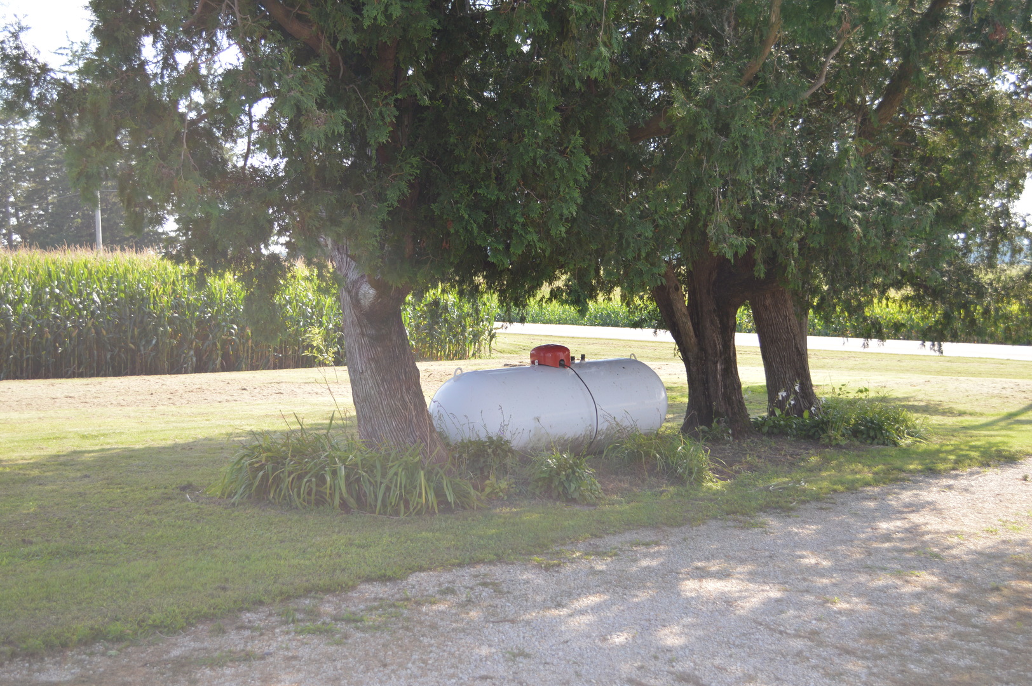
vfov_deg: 30.8
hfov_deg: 45.0
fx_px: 1246
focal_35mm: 44
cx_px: 516
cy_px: 343
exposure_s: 1/125
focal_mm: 29
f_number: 4.5
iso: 100
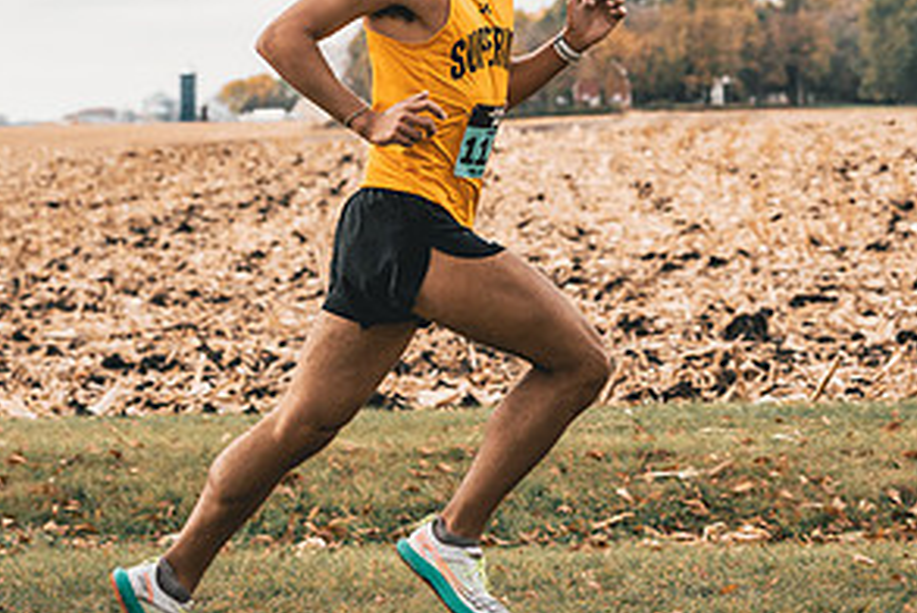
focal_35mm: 193
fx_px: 4921
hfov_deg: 10.6
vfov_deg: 7.1
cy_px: 194
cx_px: 528
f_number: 6.3
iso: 400
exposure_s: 1/1000
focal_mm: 89
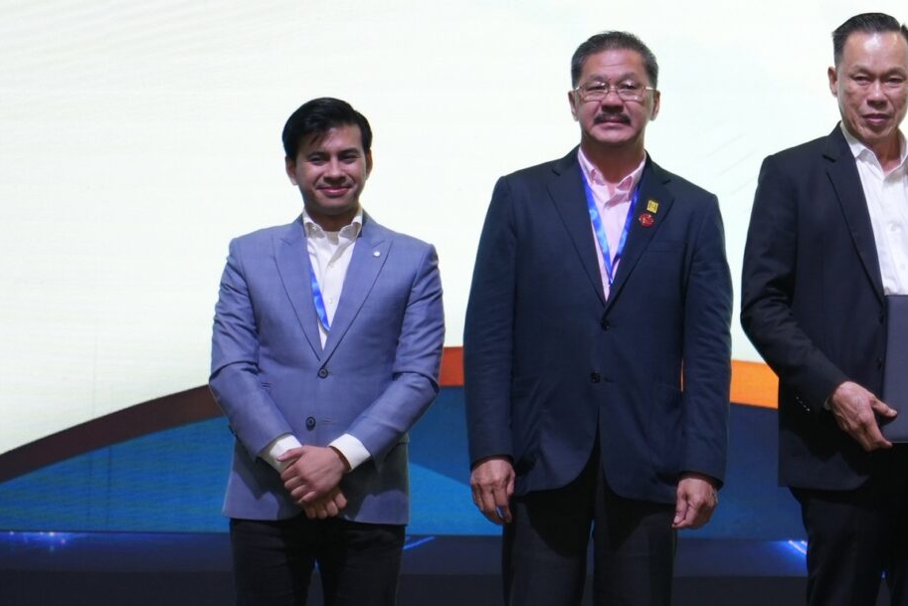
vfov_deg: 7.4
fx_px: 4667
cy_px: -170
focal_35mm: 185
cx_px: 1160
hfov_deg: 10.9
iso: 640
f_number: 2.8
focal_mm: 66
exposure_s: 1/200
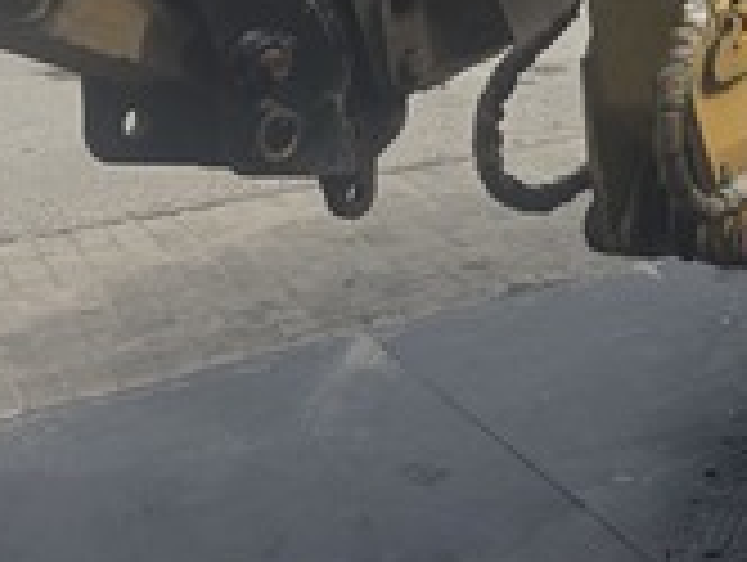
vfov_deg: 17.7
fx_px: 1642
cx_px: 1028
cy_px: -247
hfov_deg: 22.3
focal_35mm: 76
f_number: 1.7
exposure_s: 1/3589
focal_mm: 6.3
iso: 80
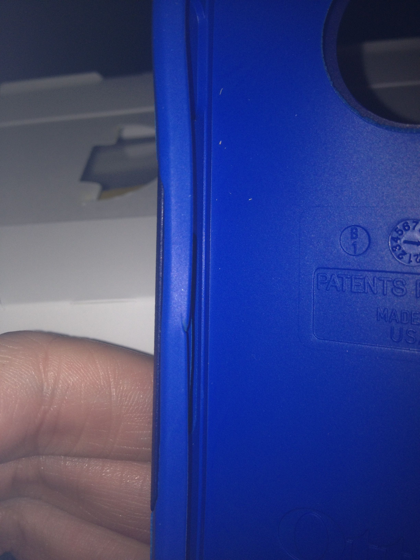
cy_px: 280
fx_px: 566
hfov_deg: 40.7
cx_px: 210
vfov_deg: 52.6
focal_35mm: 35
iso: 64
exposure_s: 1/394
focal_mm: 4.28
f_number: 2.4
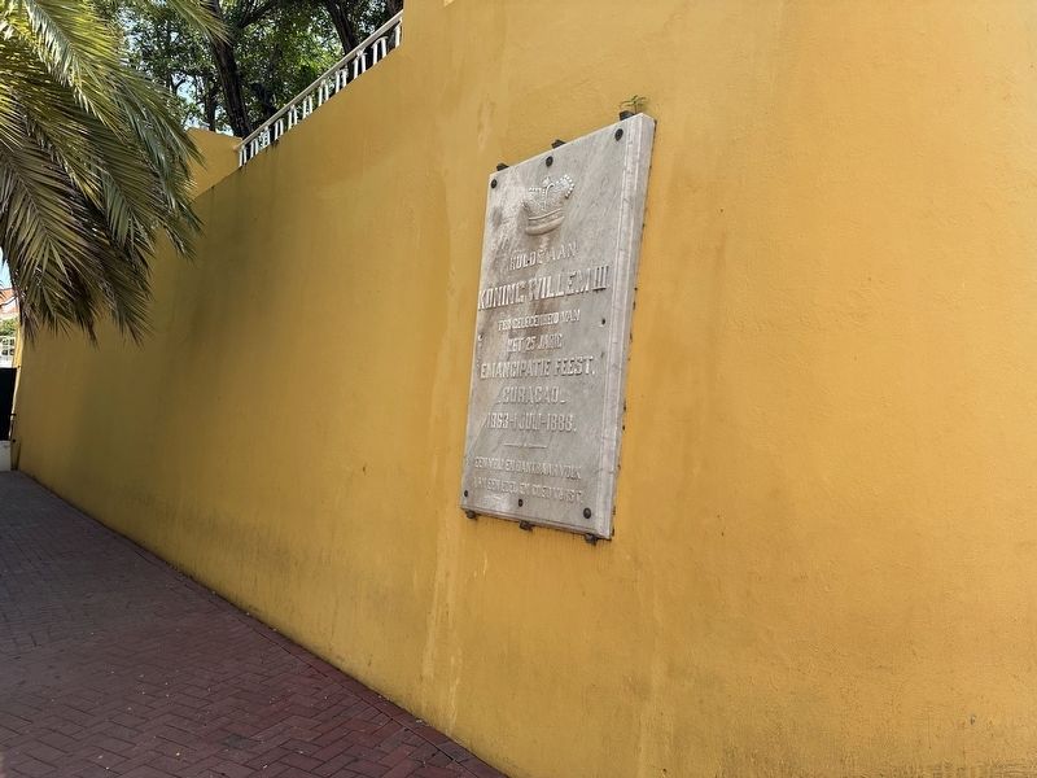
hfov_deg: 71.6
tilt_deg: +1.0
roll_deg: -0.4
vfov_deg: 56.8
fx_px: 719
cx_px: 518
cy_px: 389
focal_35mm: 24
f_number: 1.78
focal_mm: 6.86
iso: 80
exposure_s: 1/2155
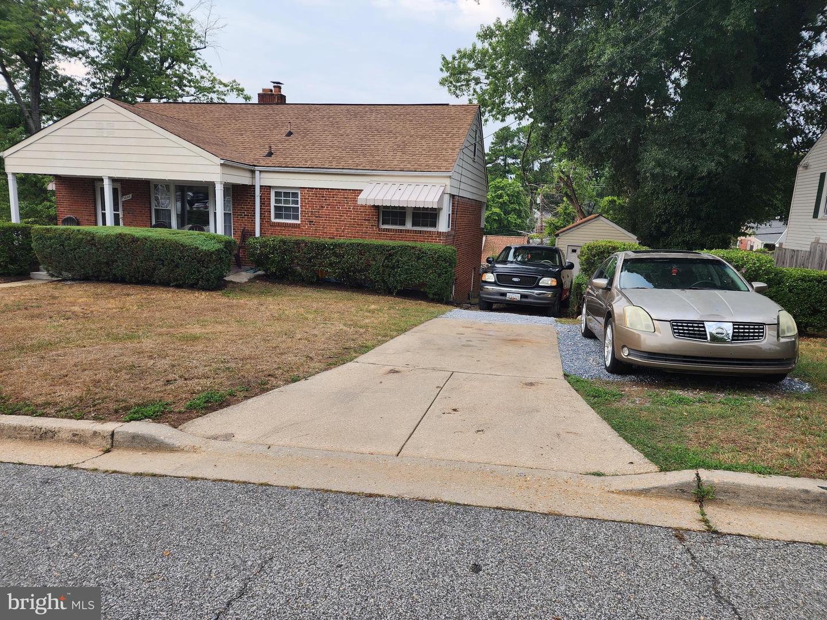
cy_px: 310
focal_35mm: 23
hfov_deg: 73.9
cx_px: 414
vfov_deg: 58.9
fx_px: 549
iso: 12
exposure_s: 1/259
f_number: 1.8
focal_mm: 6.4
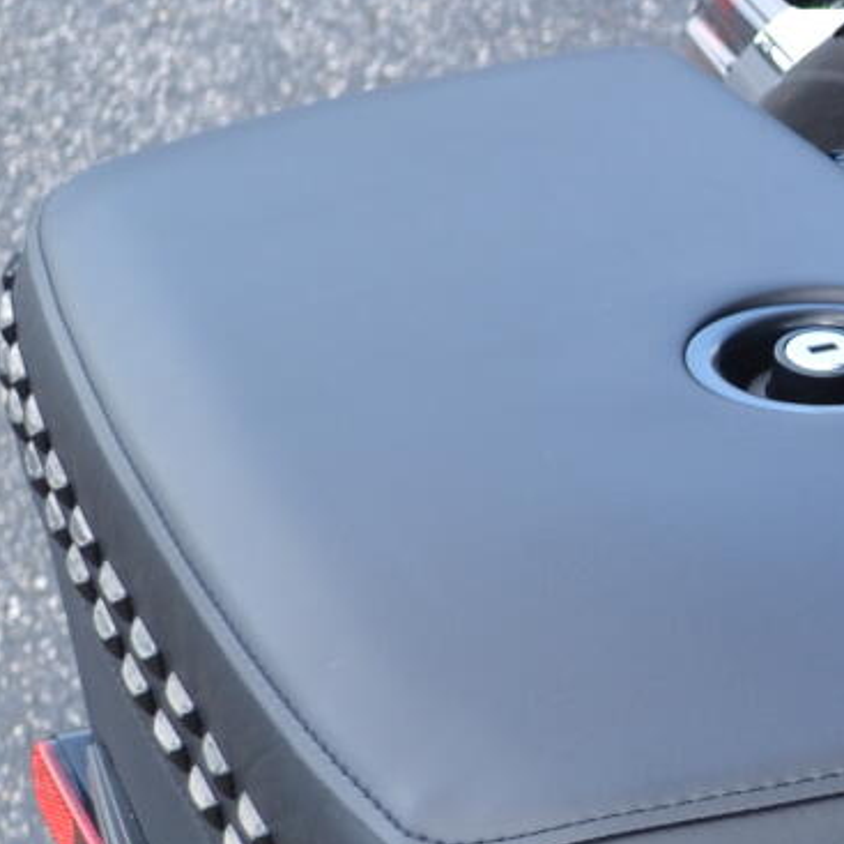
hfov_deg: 10.5
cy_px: 751
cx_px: 1697
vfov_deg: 11.4
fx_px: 4220
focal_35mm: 153
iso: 160
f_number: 5.6
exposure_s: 1/125
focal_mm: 22
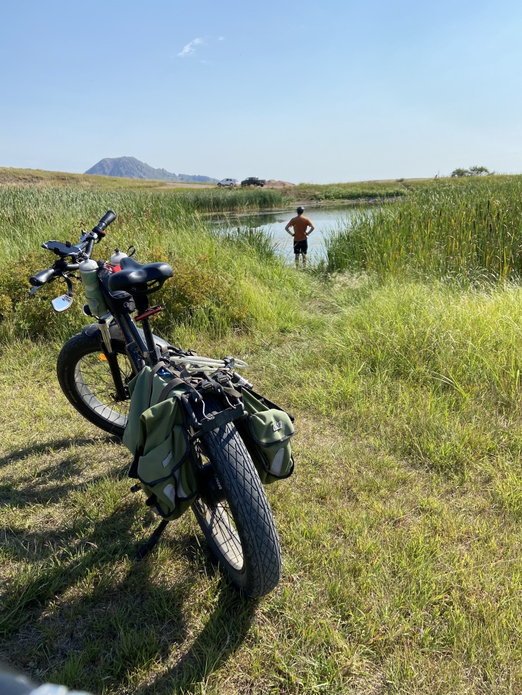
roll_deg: +2.0
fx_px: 523
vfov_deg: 67.3
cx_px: 261
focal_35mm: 26
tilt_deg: -15.8
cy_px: 348
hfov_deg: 53.1
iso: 32
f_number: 1.8
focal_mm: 4.25
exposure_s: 1/2755
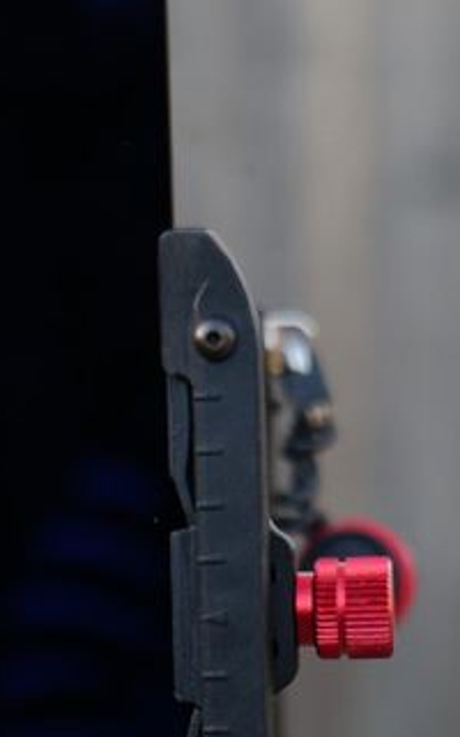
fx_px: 5356
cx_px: -2
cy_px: 586
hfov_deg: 4.9
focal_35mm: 267
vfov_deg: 7.8
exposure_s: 1/60
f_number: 5.6
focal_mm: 60
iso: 320
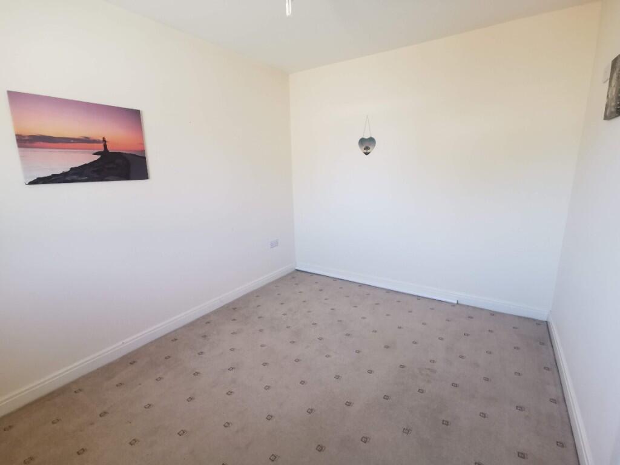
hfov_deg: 91.0
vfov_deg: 74.7
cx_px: 310
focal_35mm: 17
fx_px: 304
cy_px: 232
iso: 200
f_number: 2.2
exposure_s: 1/33.3
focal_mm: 2.26
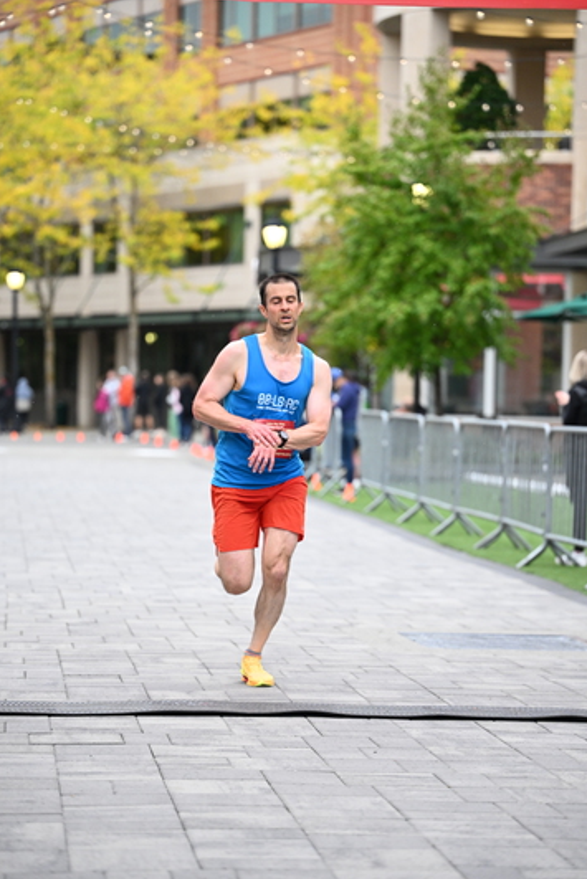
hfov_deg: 11.5
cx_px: 287
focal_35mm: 119
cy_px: 443
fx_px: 2908
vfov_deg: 17.2
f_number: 2.8
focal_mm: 115
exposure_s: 1/1600
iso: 1600
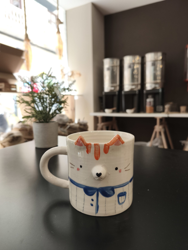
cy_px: 125
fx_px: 167
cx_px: 94
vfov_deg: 73.9
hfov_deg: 58.9
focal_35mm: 23
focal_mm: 5.35
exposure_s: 1/100
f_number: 1.7
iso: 125
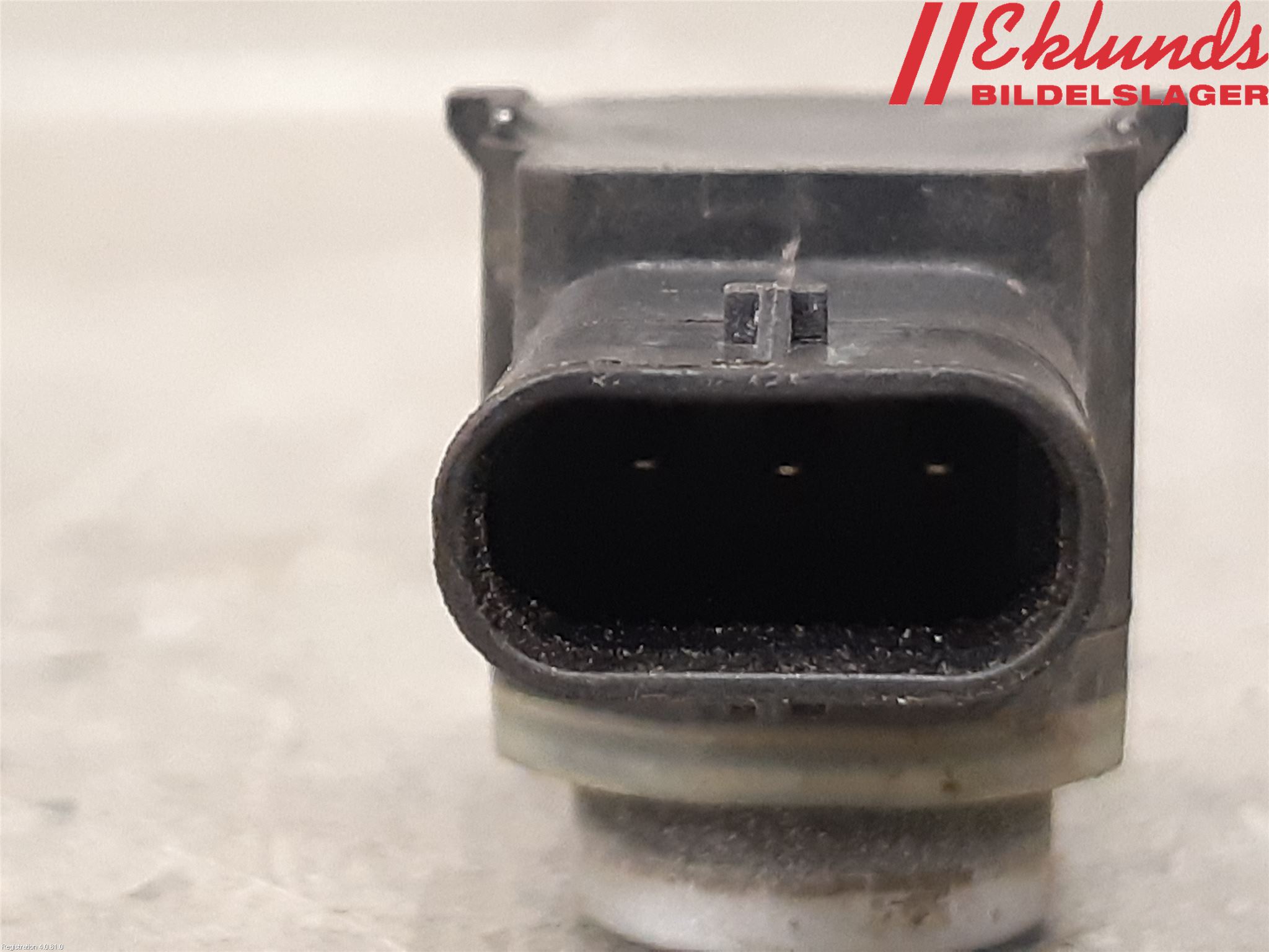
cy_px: 476
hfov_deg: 67.3
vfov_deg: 53.1
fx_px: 953
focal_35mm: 26
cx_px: 634
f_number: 1.7
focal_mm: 3.93
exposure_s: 1/25
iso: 200
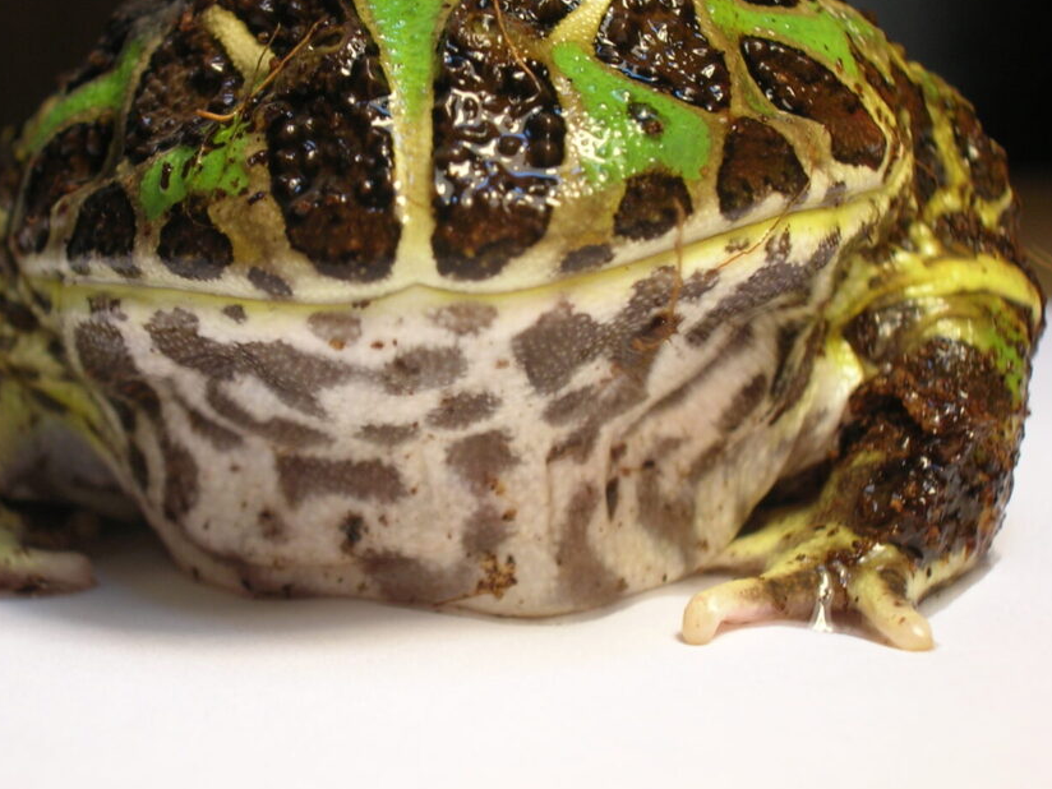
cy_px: 317
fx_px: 2188
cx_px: 417
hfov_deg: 27.0
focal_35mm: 72
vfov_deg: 20.4
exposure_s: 1/13.2
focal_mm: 9.7
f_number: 3.5
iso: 50
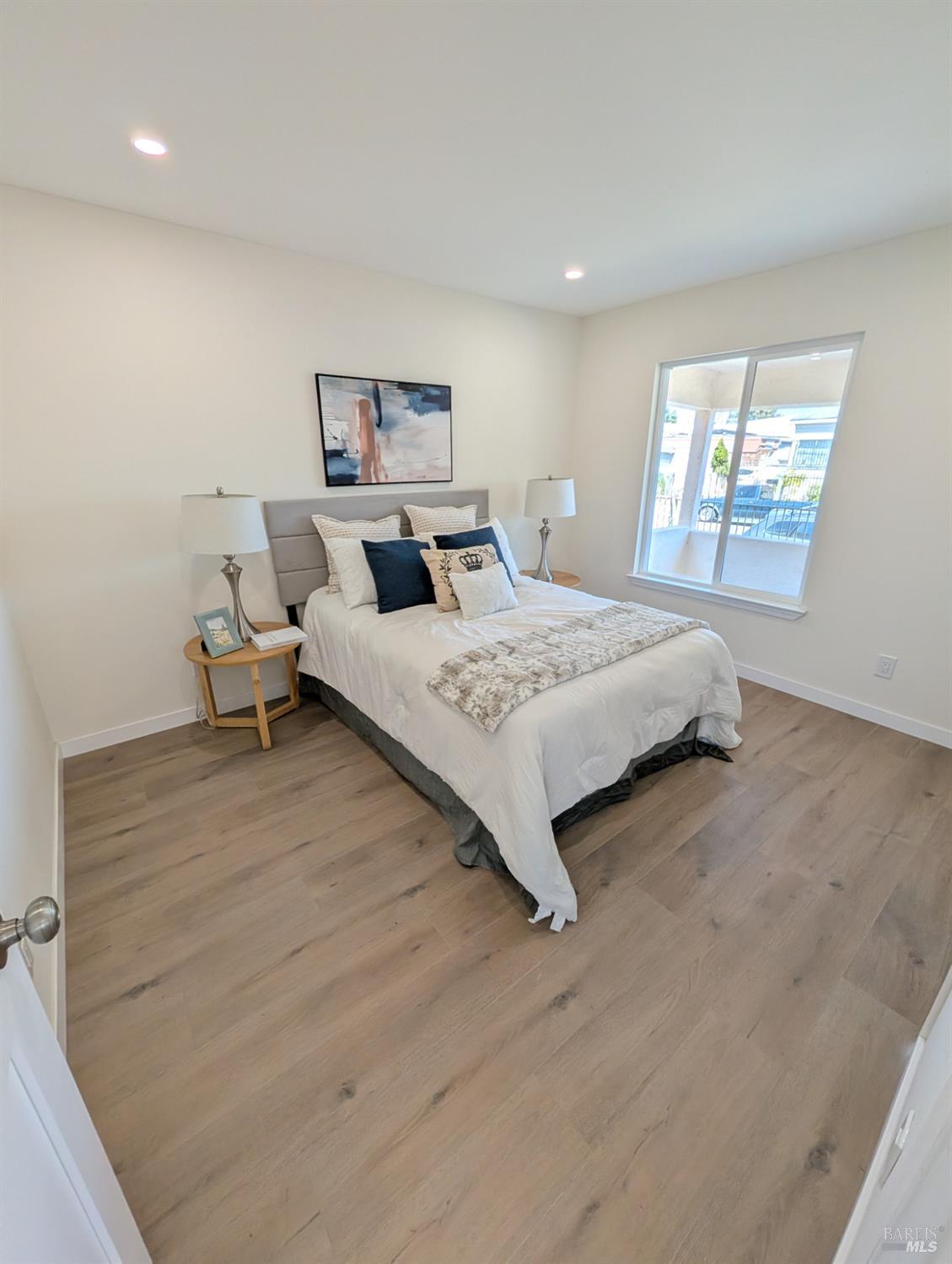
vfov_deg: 110.4
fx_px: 439
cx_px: 476
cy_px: 632
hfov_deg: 94.7
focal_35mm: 12
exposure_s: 1/291
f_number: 1.7
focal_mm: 2.02
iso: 50
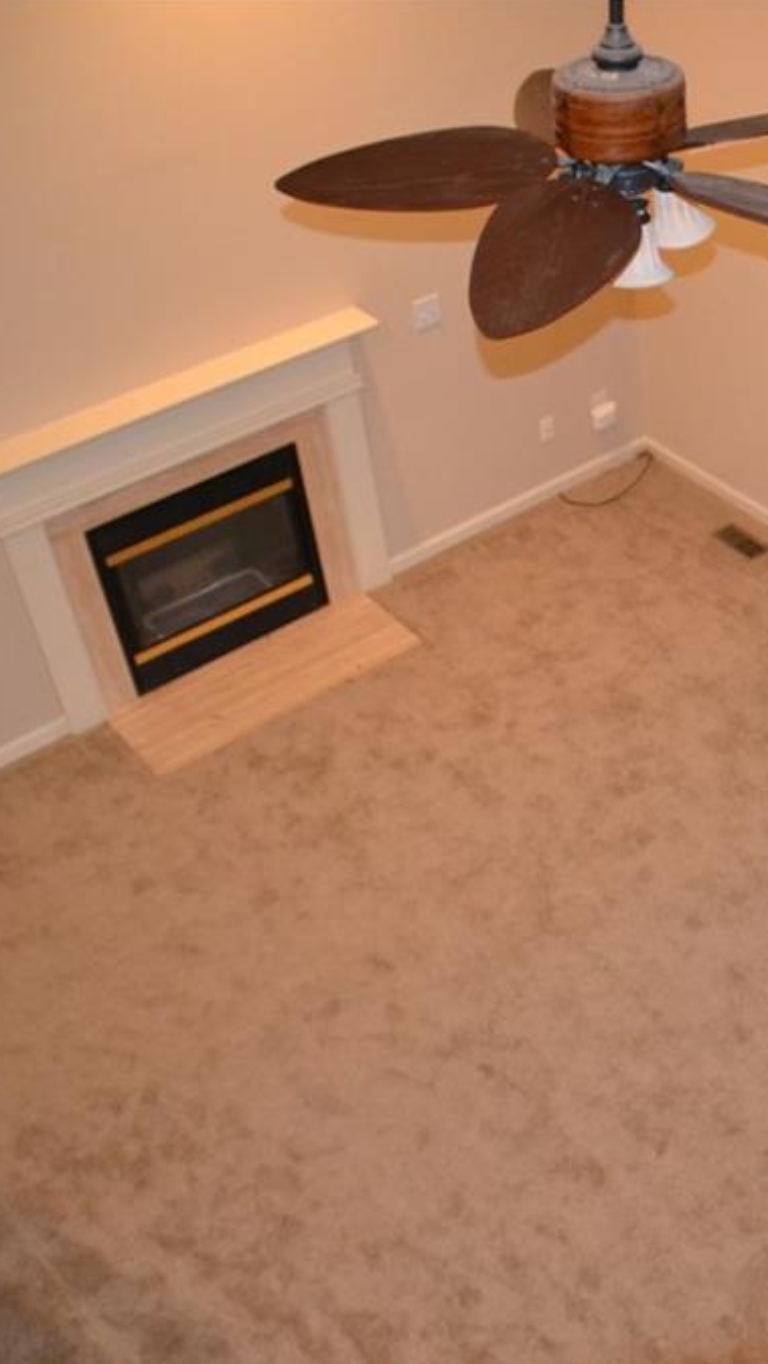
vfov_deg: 47.3
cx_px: 847
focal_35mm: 43
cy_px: 687
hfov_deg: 25.7
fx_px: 1555
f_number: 3.5
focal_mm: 18
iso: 2500
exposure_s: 1/60
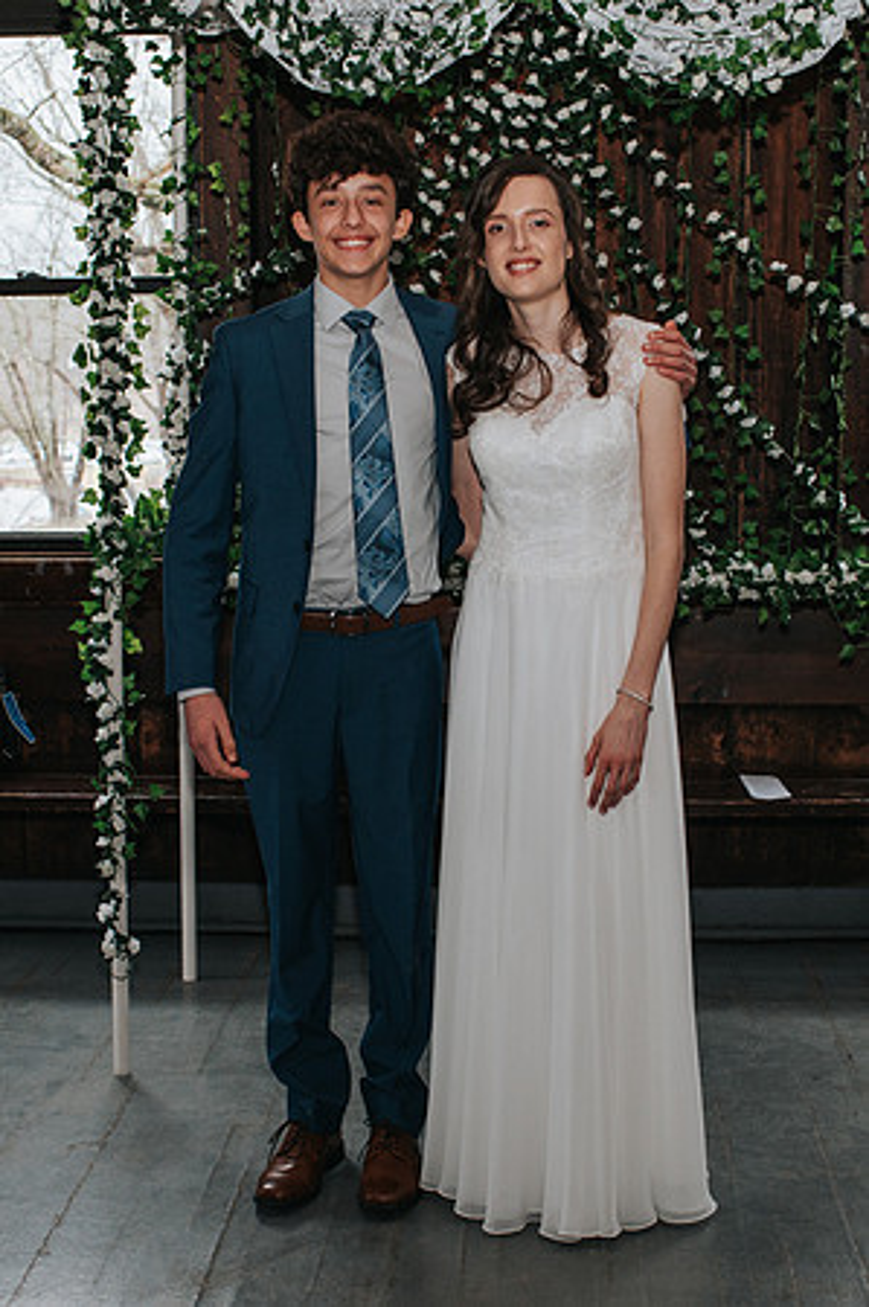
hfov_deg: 24.5
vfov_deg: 36.2
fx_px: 2001
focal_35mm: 55
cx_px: 439
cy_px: 679
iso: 1000
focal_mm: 35
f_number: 4.5
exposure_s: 1/200
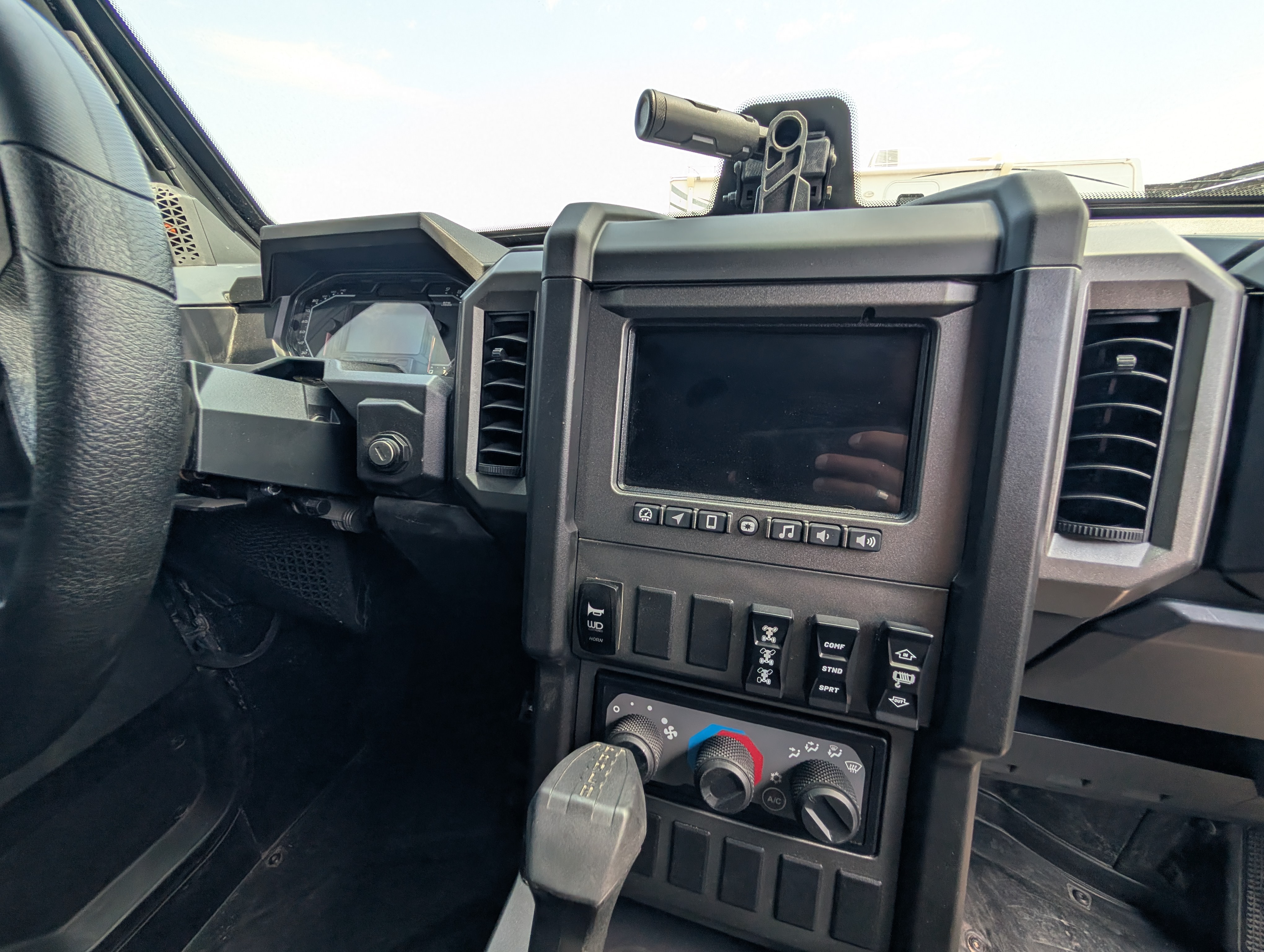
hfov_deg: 110.5
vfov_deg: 94.6
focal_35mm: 12
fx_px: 439
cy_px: 476
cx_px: 632
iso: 38
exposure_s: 1/382
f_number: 1.7
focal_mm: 2.02
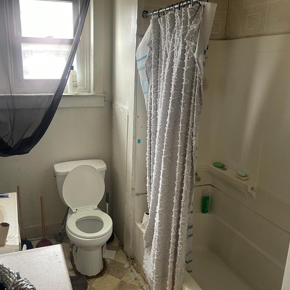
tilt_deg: -14.3
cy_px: 147
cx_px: 126
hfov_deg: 53.9
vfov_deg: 54.0
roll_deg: -3.0
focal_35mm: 30
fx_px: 284
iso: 160
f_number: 1.6
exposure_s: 1/60
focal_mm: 5.1
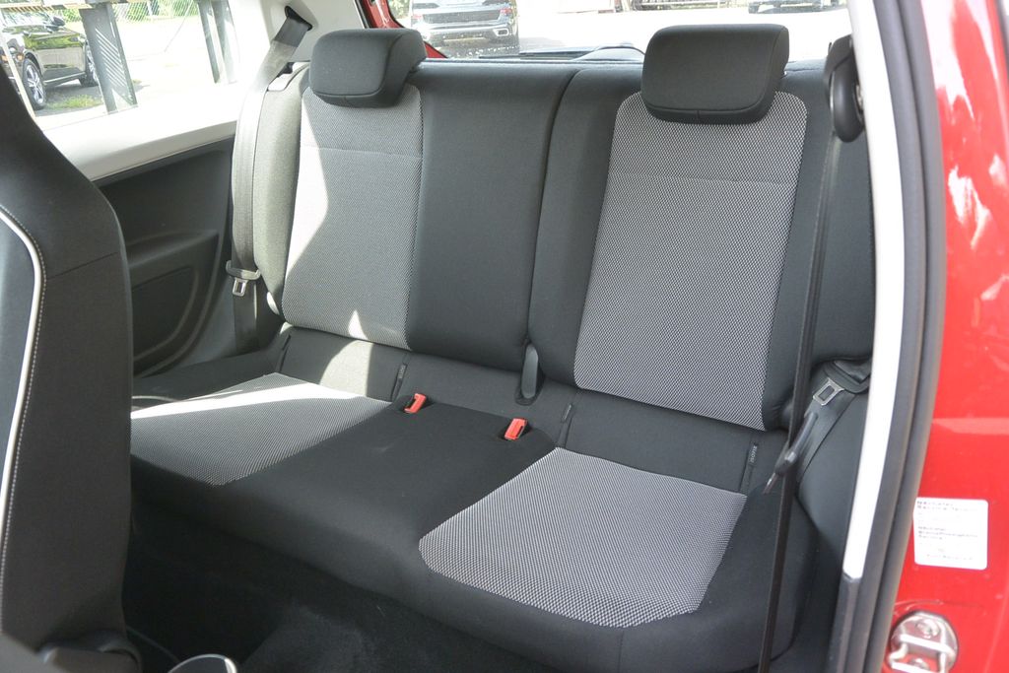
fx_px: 757
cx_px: 504
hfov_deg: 67.4
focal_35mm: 27
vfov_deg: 47.9
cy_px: 336
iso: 200
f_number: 3.5
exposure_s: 1/125
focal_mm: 10
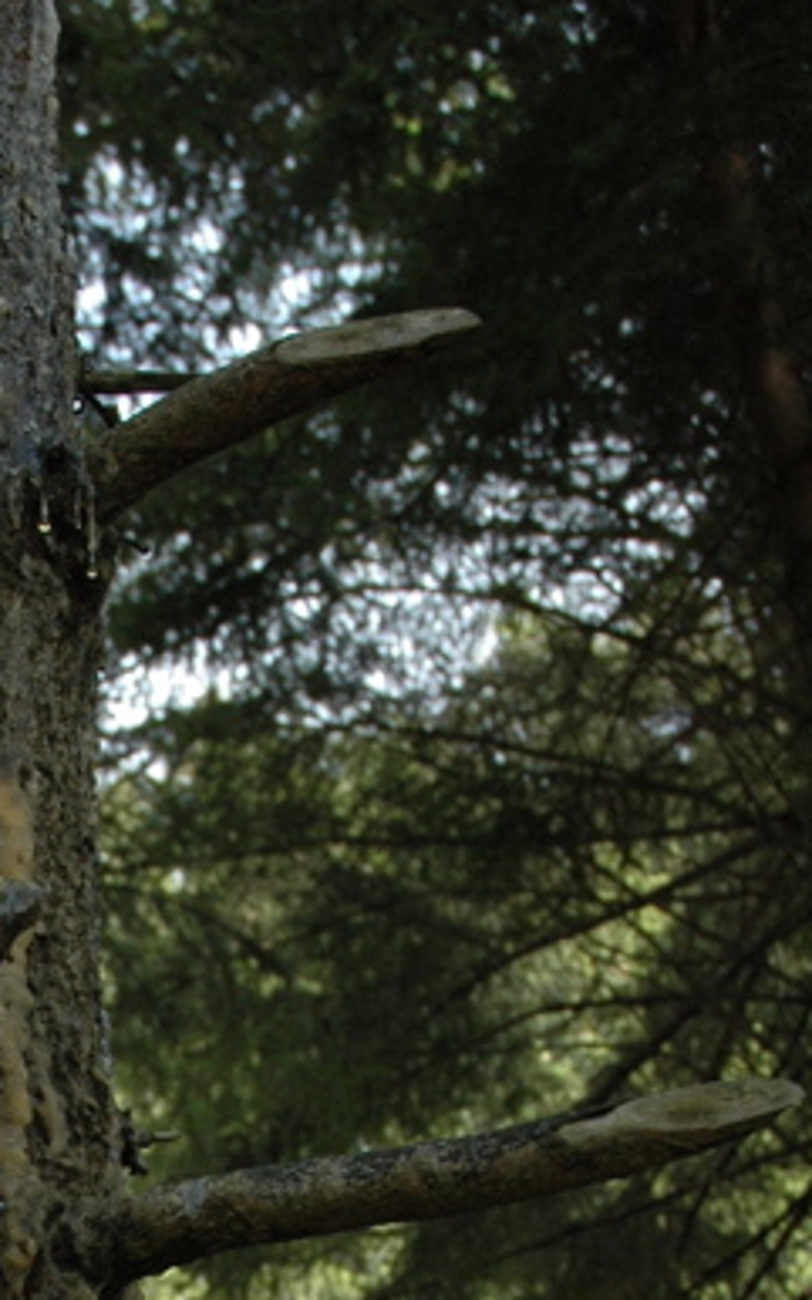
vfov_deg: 21.3
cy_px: 1652
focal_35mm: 89
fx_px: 3154
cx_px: -131
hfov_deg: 14.3
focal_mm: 22
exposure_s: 1/125
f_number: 5.6
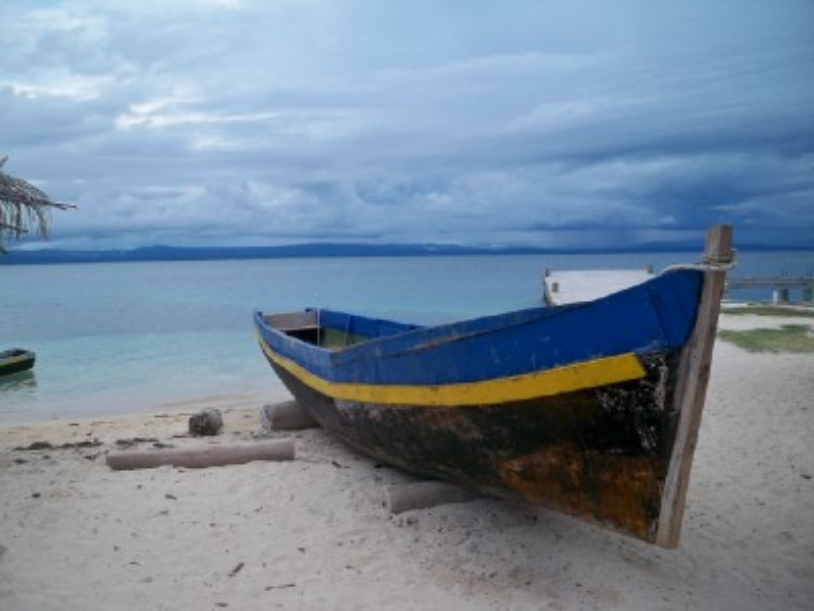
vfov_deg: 40.7
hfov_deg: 52.6
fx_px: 823
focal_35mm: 35
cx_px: 407
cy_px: 306
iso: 64
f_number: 3.1
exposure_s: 1/500
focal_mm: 6.3
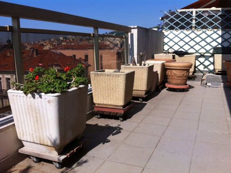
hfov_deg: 52.7
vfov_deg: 40.6
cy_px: 86
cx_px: 116
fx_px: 233
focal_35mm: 35
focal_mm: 3.85
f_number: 2.8
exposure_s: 1/1774
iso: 80
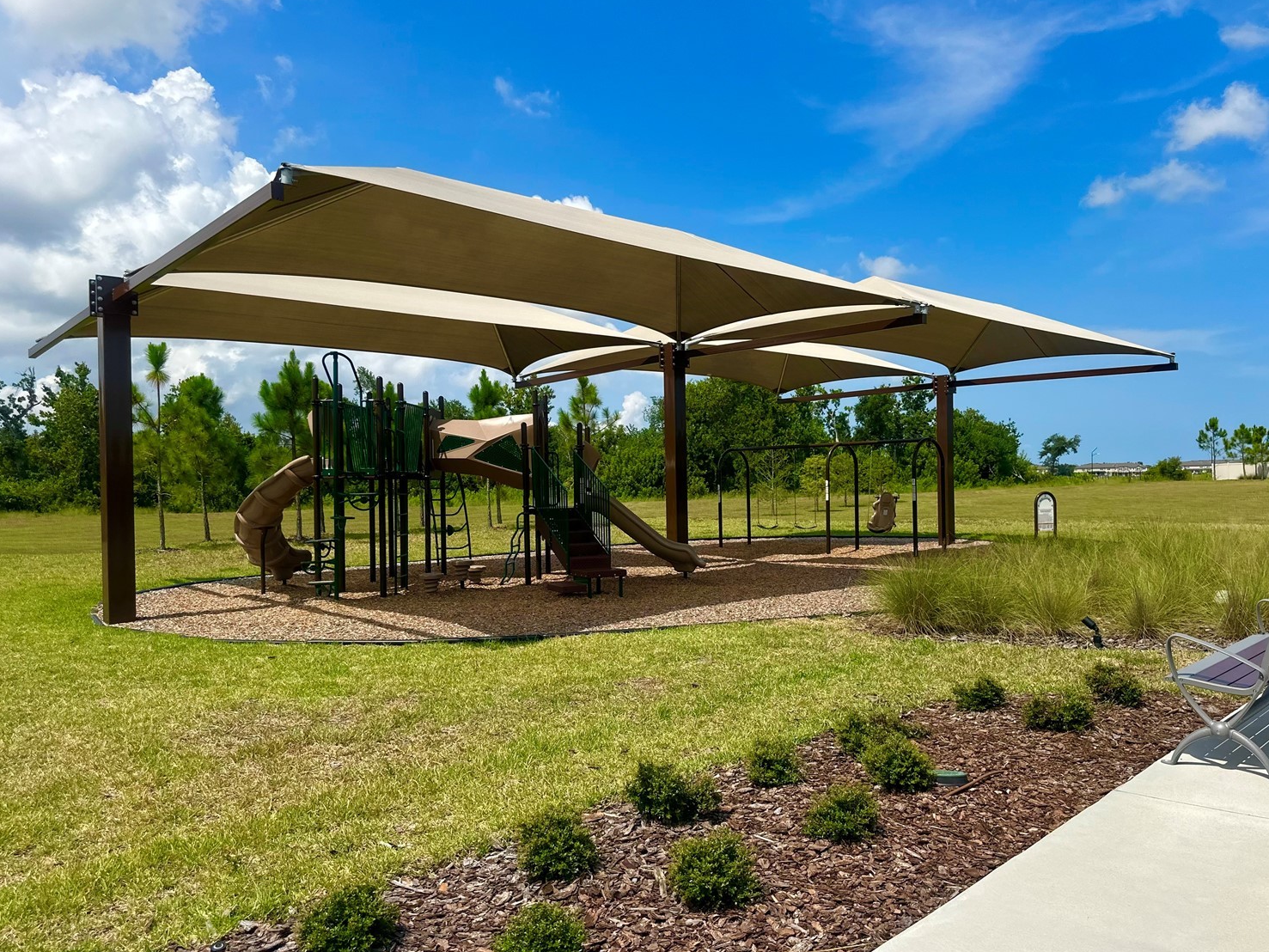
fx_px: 953
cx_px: 668
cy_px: 481
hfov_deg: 67.3
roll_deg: +0.3
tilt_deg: -0.9
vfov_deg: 53.1
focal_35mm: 26
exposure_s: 1/6211
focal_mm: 6.86
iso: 80
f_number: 1.78
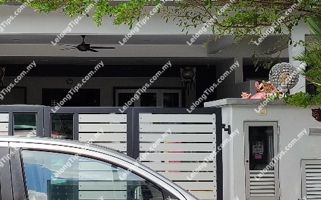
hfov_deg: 33.4
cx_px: 142
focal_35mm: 61
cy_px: 59
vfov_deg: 21.2
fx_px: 534
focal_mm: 6.04
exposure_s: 1/320
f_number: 1.9
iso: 50
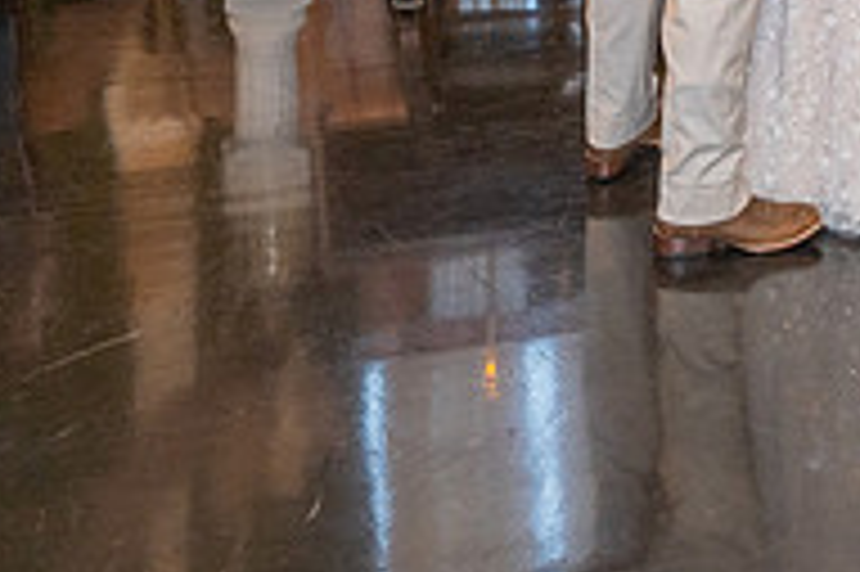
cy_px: -277
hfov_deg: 26.2
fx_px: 1742
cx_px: 874
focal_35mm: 73
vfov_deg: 16.9
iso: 1600
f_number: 2.8
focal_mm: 24
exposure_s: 1/125
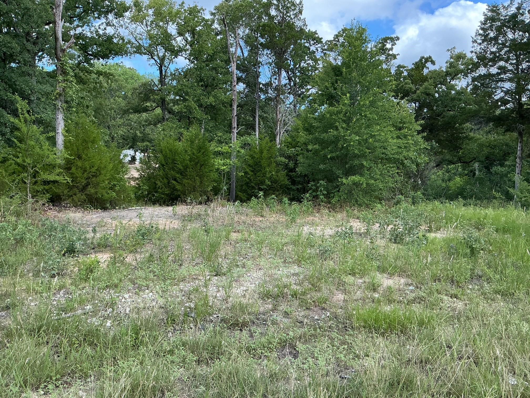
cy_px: 199
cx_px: 265
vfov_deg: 48.2
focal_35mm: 29
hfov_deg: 61.7
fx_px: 444
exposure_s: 1/380
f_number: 1.8
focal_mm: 3
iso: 25
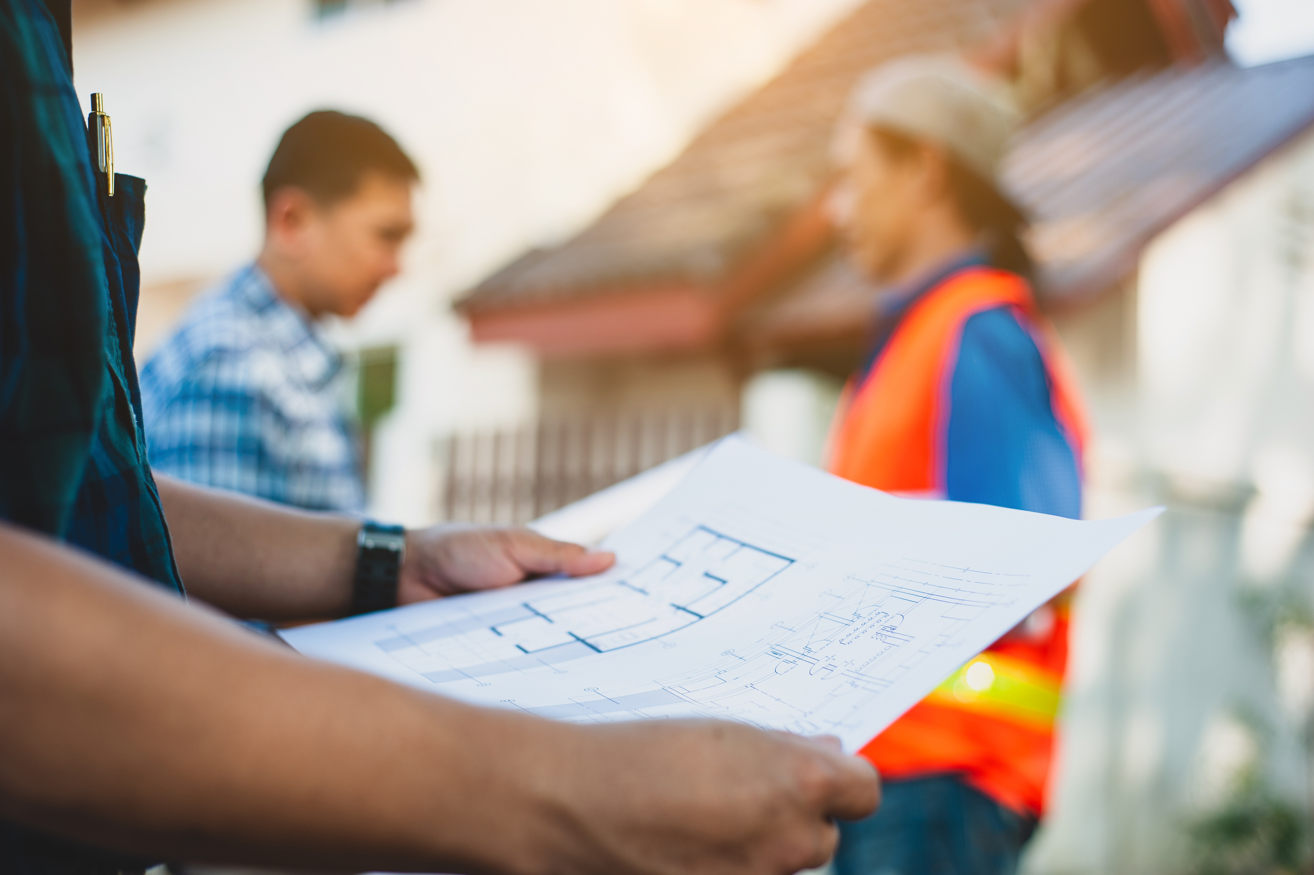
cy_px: 438
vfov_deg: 27.0
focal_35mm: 50
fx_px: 1824
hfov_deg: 39.6
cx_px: 657
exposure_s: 1/500
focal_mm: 50
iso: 100
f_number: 2.8
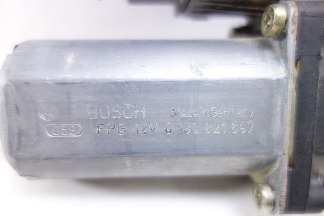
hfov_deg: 65.5
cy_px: 108
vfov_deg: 46.4
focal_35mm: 28
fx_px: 252
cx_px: 162
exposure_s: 1/40
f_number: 1.8
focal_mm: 10.4
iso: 125
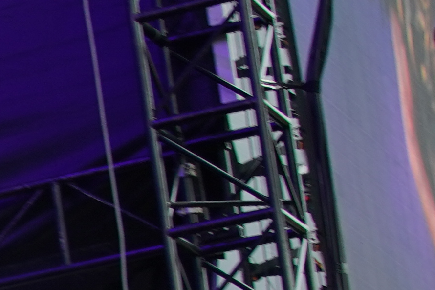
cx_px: -927
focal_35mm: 290
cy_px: 556
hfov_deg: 6.4
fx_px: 3503
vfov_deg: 4.7
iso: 250
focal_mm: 43
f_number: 4
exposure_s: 1/125
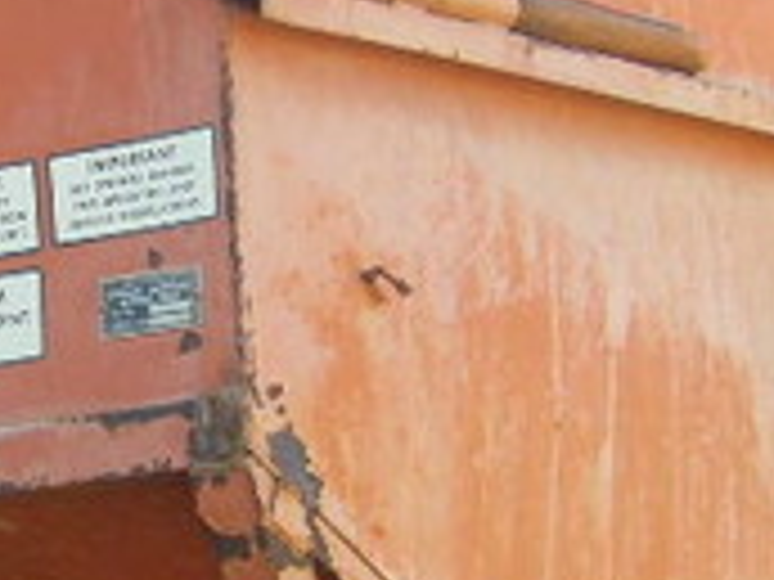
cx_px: 180
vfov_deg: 8.4
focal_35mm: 177
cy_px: 378
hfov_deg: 11.1
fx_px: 3958
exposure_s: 1/60
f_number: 3.5
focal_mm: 6.3
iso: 64
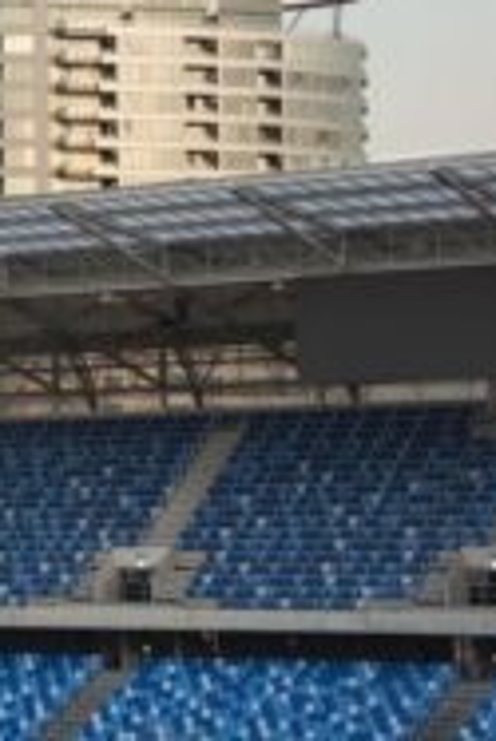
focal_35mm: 154
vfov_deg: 13.3
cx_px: -667
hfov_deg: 8.3
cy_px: 329
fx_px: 3177
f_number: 13
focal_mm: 48
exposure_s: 1/5
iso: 100
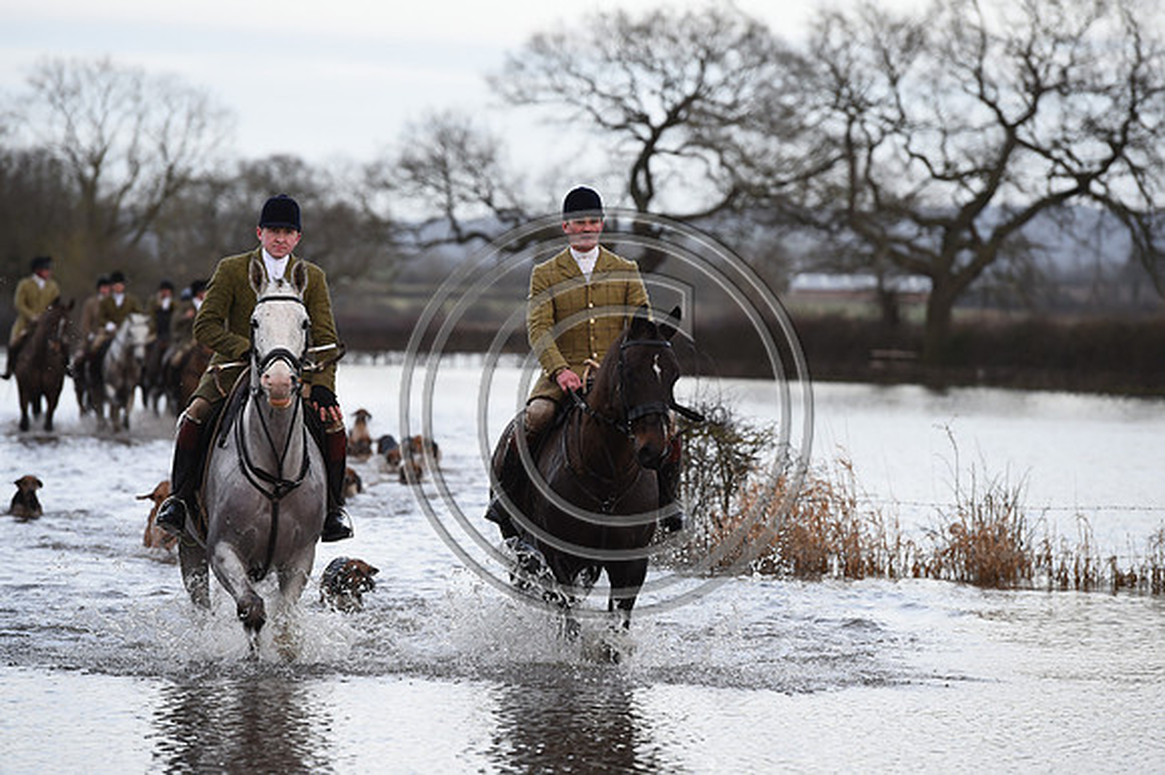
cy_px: 388
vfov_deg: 7.4
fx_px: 5983
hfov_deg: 11.1
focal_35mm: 185
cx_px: 582
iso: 1400
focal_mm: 185
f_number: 4.5
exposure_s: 1/1000
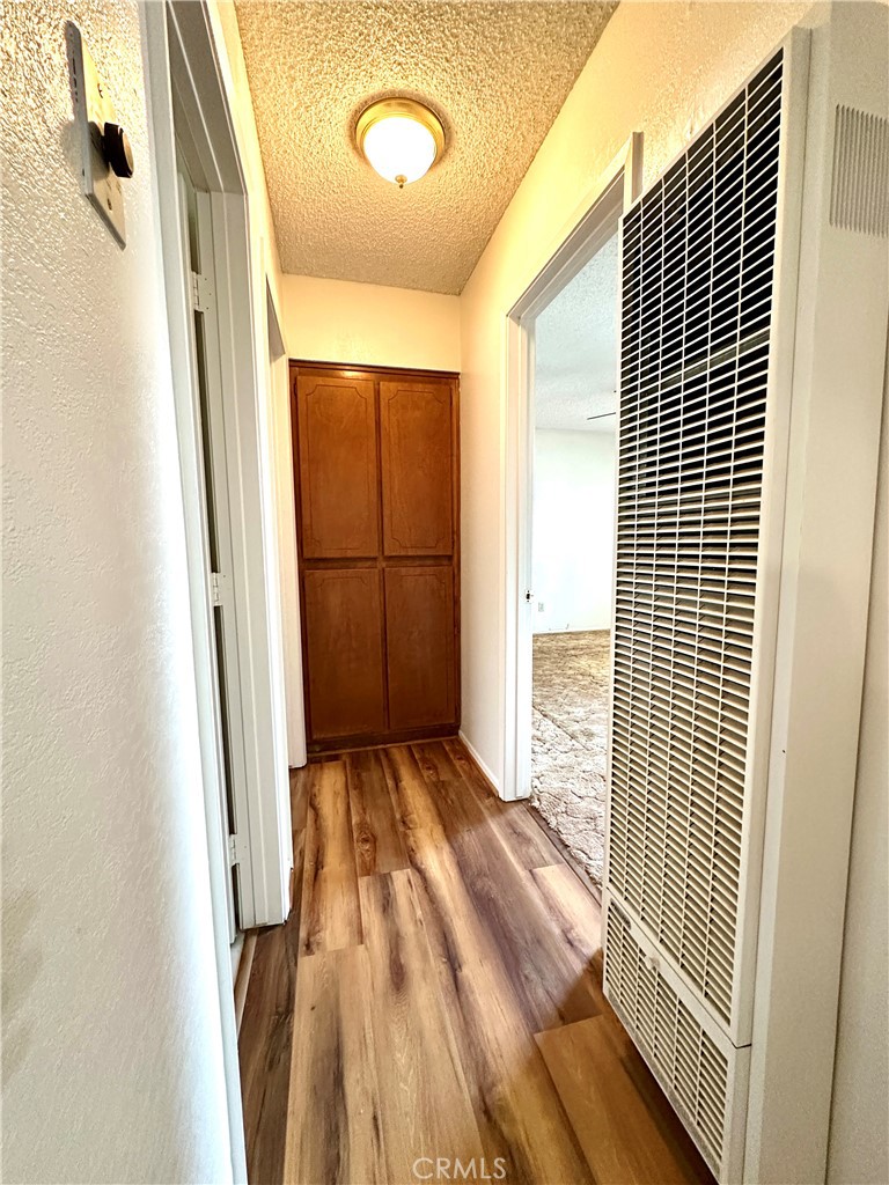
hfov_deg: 85.7
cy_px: 592
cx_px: 444
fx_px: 479
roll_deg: +0.4
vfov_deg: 102.1
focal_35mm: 14
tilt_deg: -6.5
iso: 500
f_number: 2.2
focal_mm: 2.22
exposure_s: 1/60
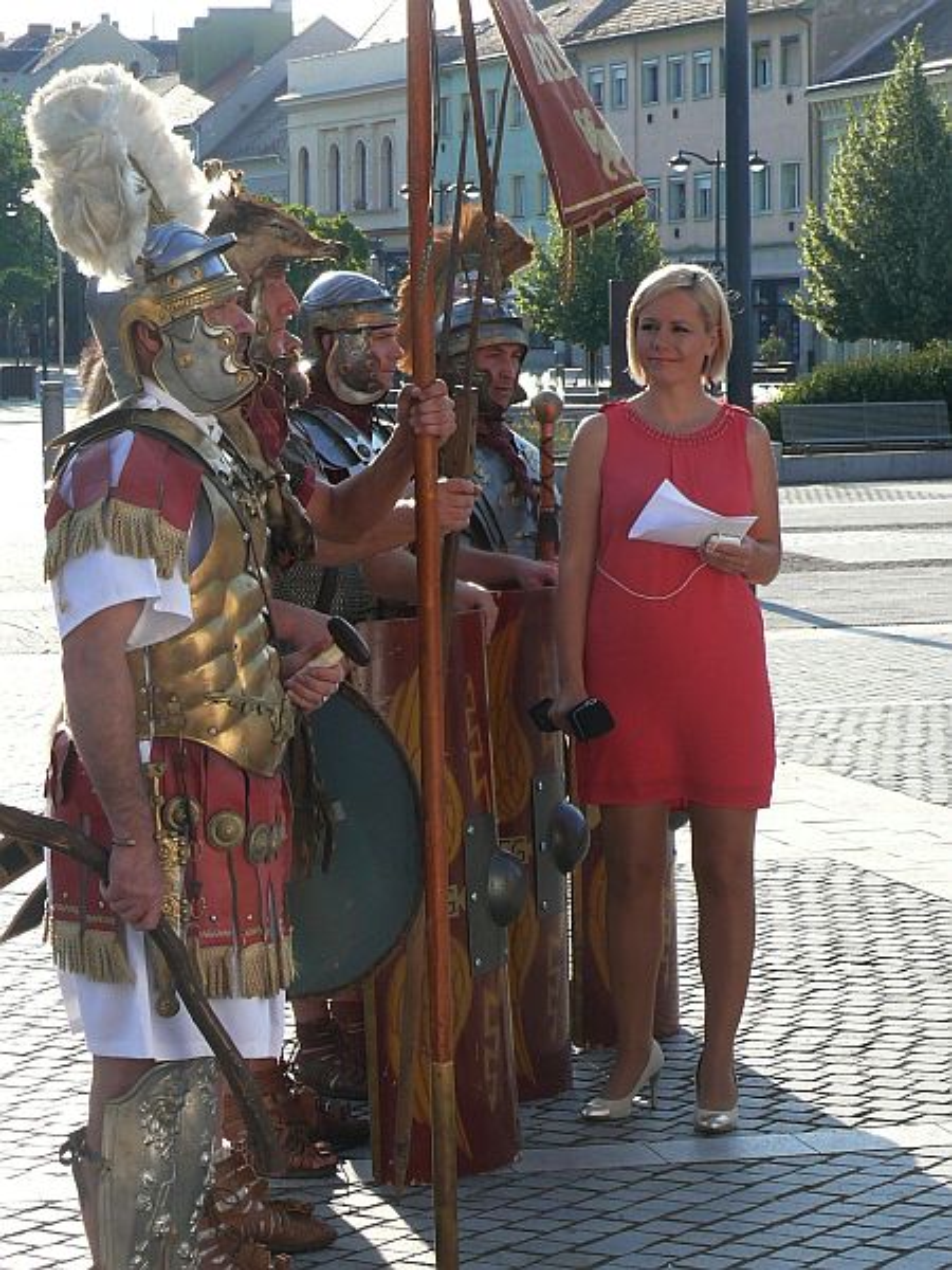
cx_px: 476
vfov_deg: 19.3
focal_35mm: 102
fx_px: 3740
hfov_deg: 14.5
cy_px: 635
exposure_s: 1/200
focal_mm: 13.4
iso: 100
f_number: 5.6
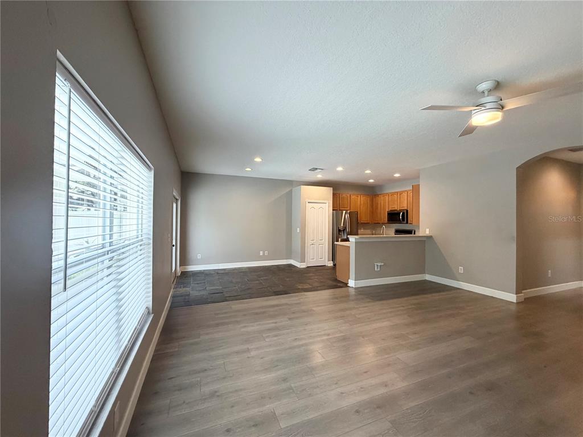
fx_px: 236
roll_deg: -0.4
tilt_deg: +0.2
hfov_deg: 102.1
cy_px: 218
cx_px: 292
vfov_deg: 85.7
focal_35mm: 14
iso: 320
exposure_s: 1/120
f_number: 2.2
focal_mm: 2.22
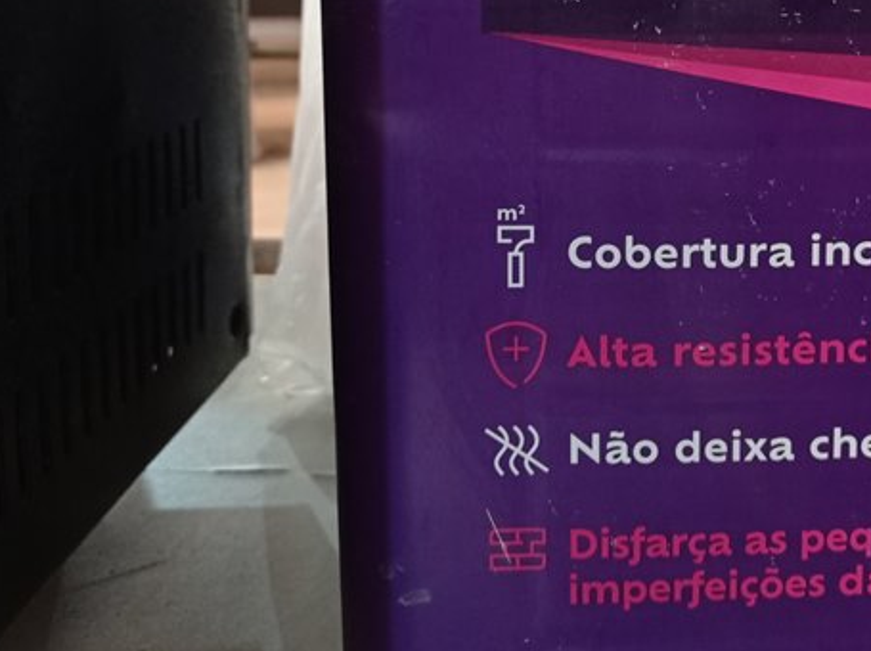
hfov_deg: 29.9
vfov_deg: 22.7
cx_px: 724
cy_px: 69
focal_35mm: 63
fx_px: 1583
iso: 651
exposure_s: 1/24
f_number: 1.79
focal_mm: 4.7
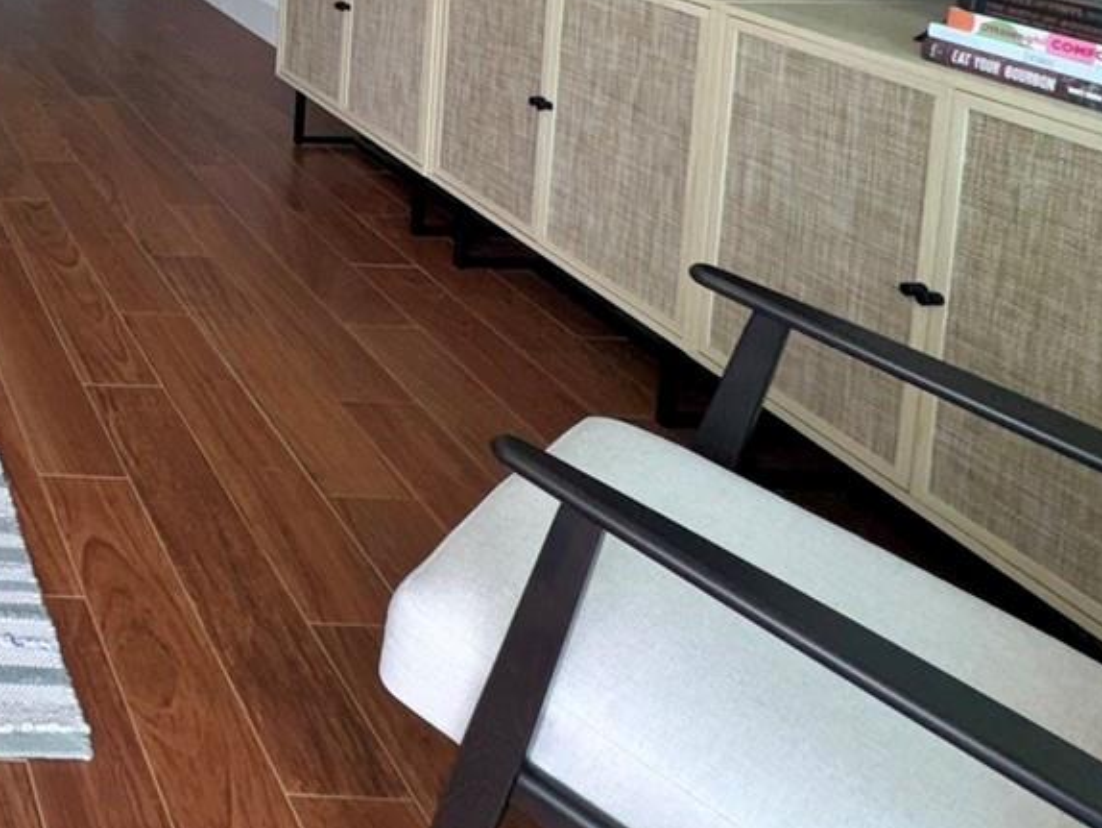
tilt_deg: -6.7
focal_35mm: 39
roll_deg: +1.1
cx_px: -365
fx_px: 1242
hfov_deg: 33.4
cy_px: -158
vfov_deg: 31.2
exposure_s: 1/186
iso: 32
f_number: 2.2
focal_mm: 2.22
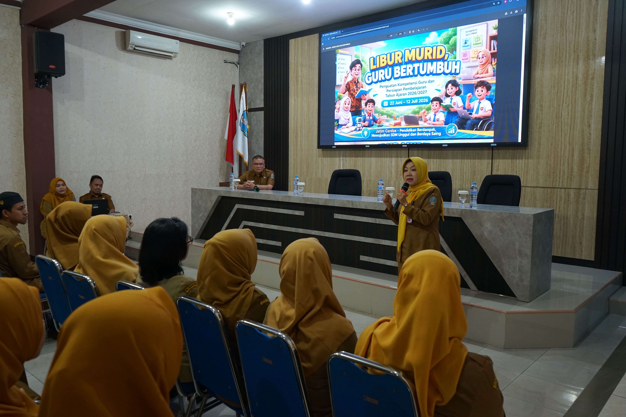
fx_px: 487
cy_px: 208
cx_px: 313
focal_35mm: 28
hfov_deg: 65.5
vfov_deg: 46.4
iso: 1600
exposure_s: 1/30
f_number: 7.1
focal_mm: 28
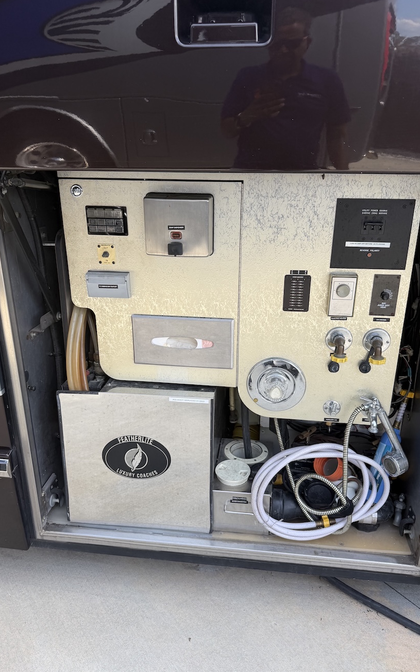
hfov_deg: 47.6
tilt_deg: -17.1
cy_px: 339
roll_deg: -1.3
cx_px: 214
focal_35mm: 26
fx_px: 476
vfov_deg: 70.4
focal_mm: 6.76
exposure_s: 1/750
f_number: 1.78
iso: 80
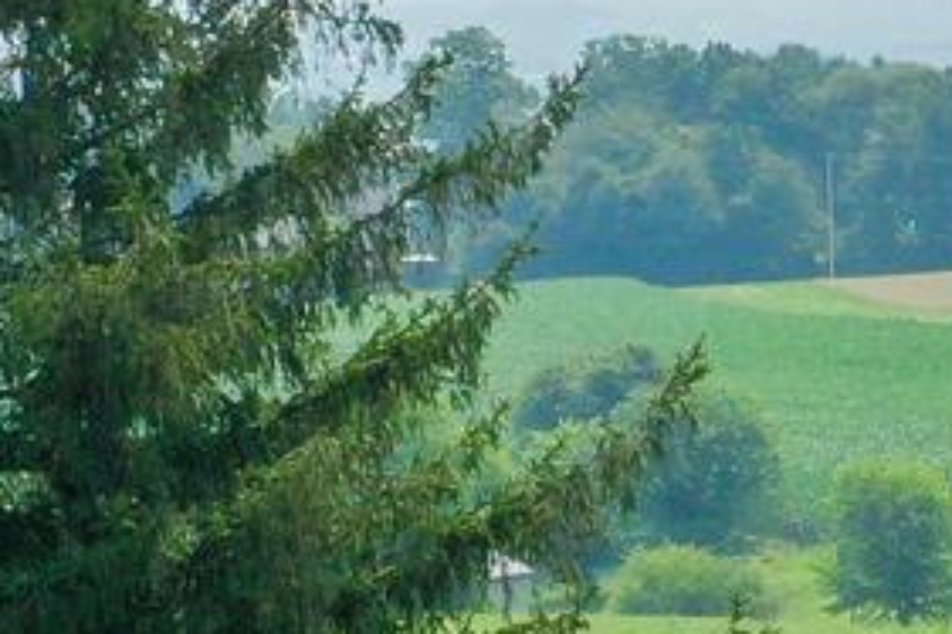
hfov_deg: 9.5
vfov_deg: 6.5
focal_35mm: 204
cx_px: 1813
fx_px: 5391
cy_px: 1354
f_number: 6.3
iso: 100
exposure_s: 1/500
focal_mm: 10.26
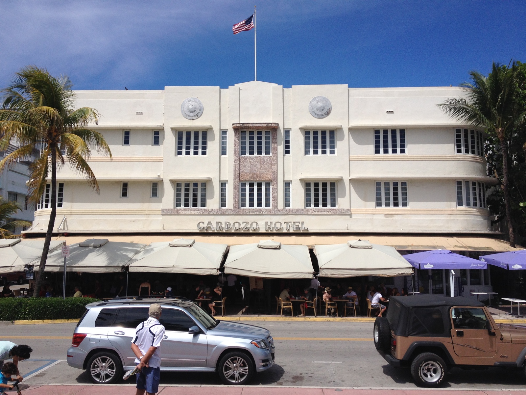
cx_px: 263
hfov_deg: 52.6
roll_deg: +0.3
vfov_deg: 40.7
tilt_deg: +5.0
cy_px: 198
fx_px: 532
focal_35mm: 35
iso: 50
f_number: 2.4
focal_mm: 4.28
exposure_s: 1/3247
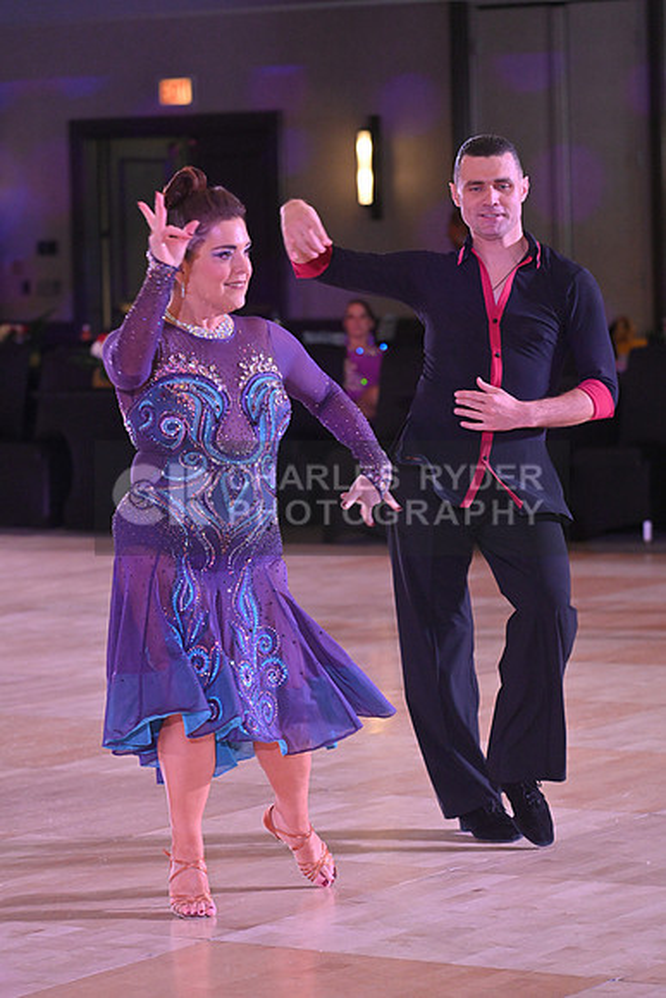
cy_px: 499
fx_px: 3605
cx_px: 333
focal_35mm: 130
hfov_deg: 10.6
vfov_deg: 15.8
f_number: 5
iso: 3200
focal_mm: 130
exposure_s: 1/320
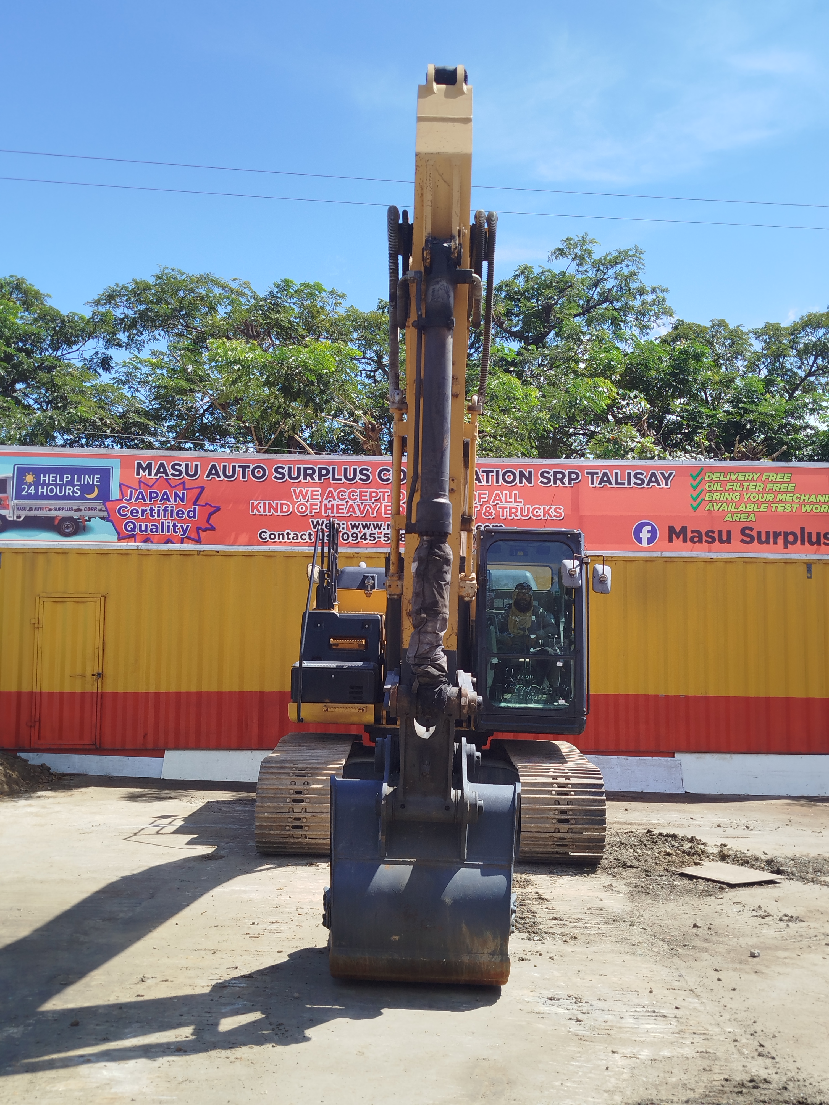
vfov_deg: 55.4
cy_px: 552
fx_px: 1054
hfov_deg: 42.9
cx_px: 414
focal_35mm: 33
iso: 50
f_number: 1.7
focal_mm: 5.31
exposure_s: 1/791
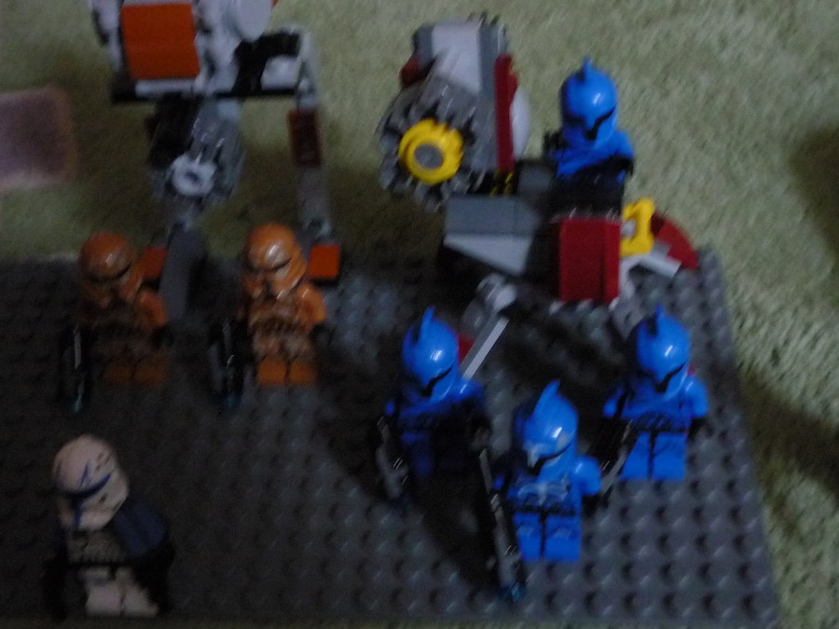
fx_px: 1260
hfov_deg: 36.8
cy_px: 314
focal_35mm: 52
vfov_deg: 28.0
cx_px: 420
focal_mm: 5.3
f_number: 3.3
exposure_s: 1/8
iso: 400
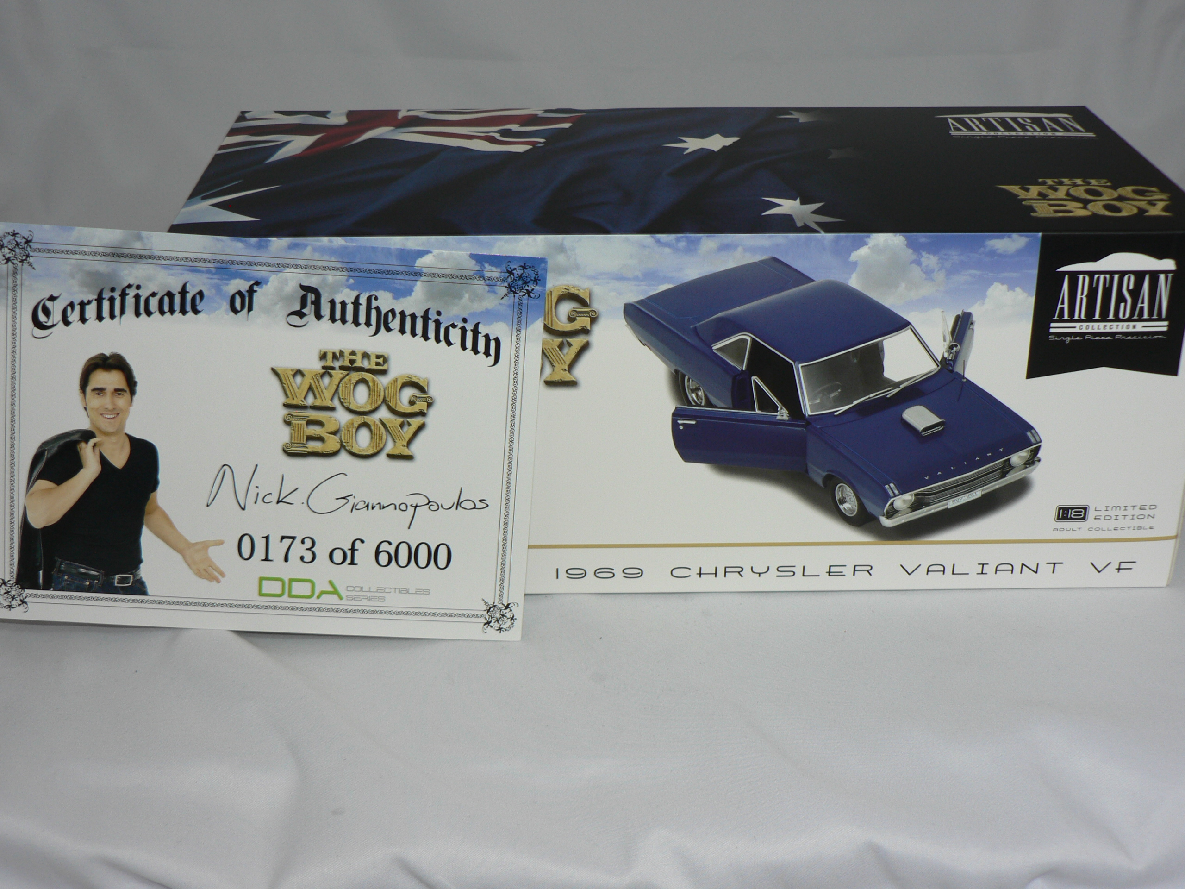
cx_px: 592
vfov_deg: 29.7
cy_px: 444
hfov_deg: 38.9
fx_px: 1677
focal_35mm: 49
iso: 80
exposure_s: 1/60
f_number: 2.8
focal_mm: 8.2
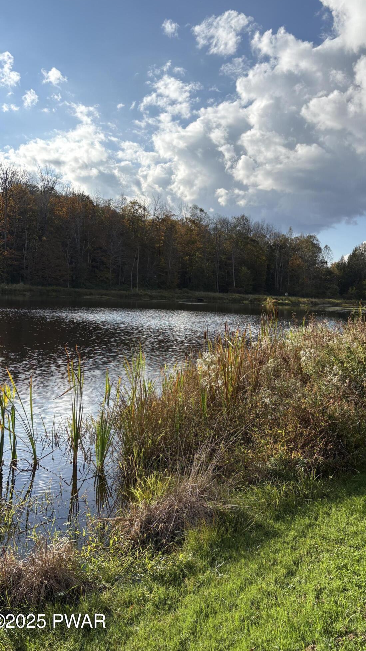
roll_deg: -2.6
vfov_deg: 66.1
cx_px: 239
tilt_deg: -1.8
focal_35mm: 29
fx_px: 500
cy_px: 319
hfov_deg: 39.8
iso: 50
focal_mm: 5.96
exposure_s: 1/4329
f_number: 1.6
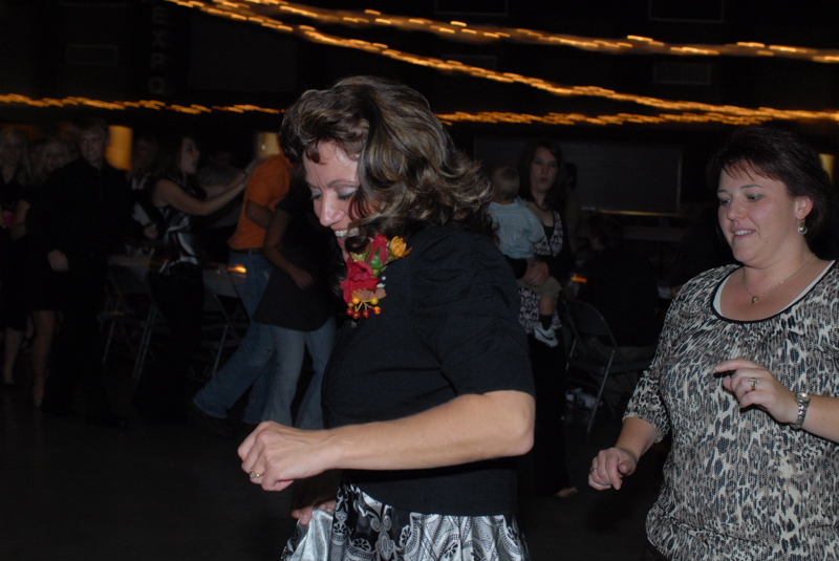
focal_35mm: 52
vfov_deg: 25.8
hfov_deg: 37.8
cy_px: 280
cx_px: 420
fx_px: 1225
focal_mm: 35
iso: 400
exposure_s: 1/20
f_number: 4.5
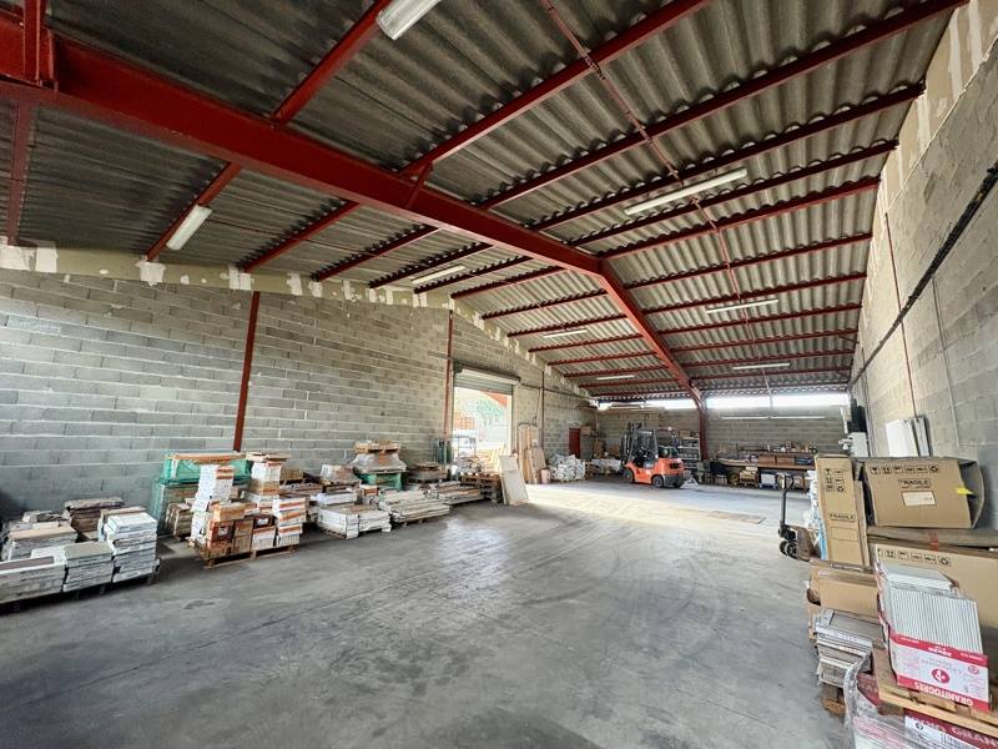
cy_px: 374
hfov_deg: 102.1
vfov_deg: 85.7
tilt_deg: +9.9
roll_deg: -1.8
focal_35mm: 14
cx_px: 499
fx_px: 404
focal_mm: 2.22
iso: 320
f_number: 2.2
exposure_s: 1/50
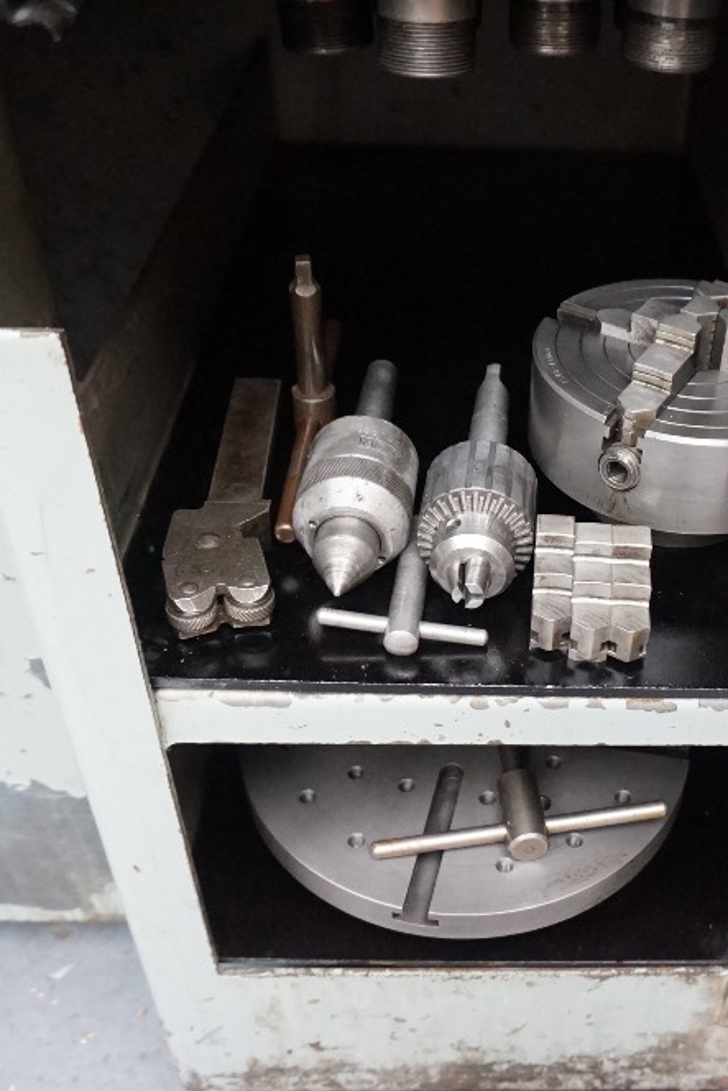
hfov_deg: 35.4
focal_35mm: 37
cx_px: 518
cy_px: 558
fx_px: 1122
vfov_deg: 51.9
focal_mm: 16
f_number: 3.5
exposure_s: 1/50
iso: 3200
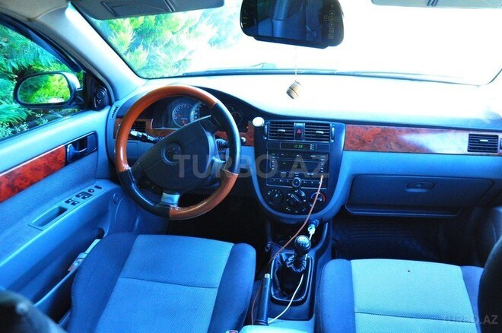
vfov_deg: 47.8
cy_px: 166
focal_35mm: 27
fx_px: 376
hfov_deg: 67.5
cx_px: 251
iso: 3200
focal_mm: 18
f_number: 5.6
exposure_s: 1/100
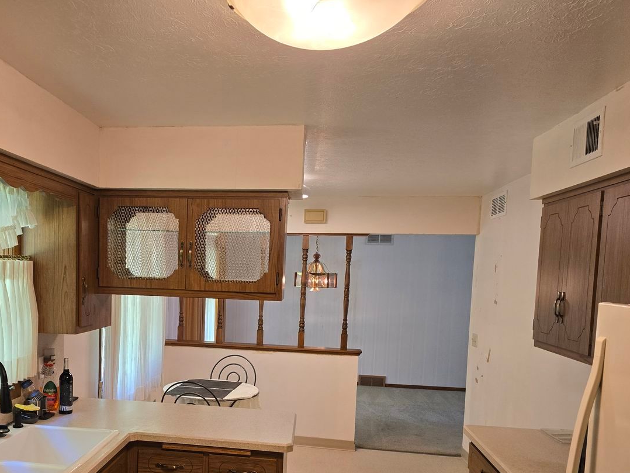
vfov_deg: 43.5
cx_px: 202
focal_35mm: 32
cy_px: 318
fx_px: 583
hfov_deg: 55.4
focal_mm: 6.3
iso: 160
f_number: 1.7
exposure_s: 1/120
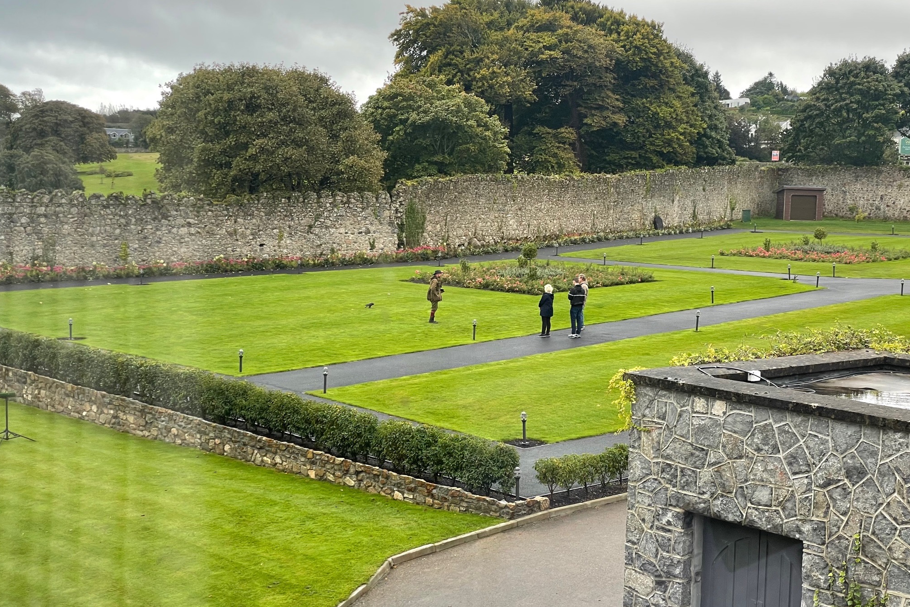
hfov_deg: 36.2
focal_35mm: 55
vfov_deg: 24.6
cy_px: 282
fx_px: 1390
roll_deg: -1.5
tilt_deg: -4.1
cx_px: 452
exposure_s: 1/117
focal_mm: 6
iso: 25
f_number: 2
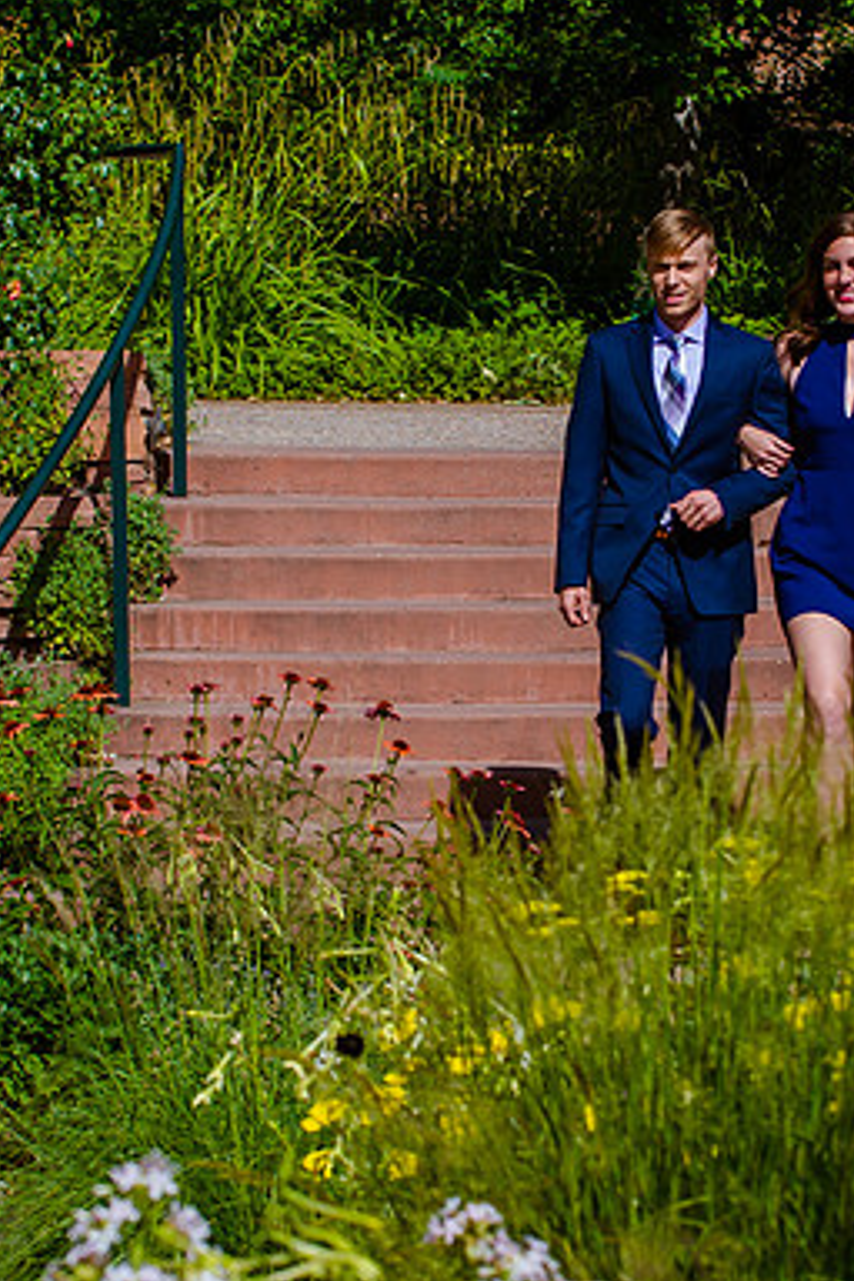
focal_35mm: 224
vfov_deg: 9.2
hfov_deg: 6.1
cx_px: 538
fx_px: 7970
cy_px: 595
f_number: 6.3
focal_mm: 95
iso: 200
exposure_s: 1/640
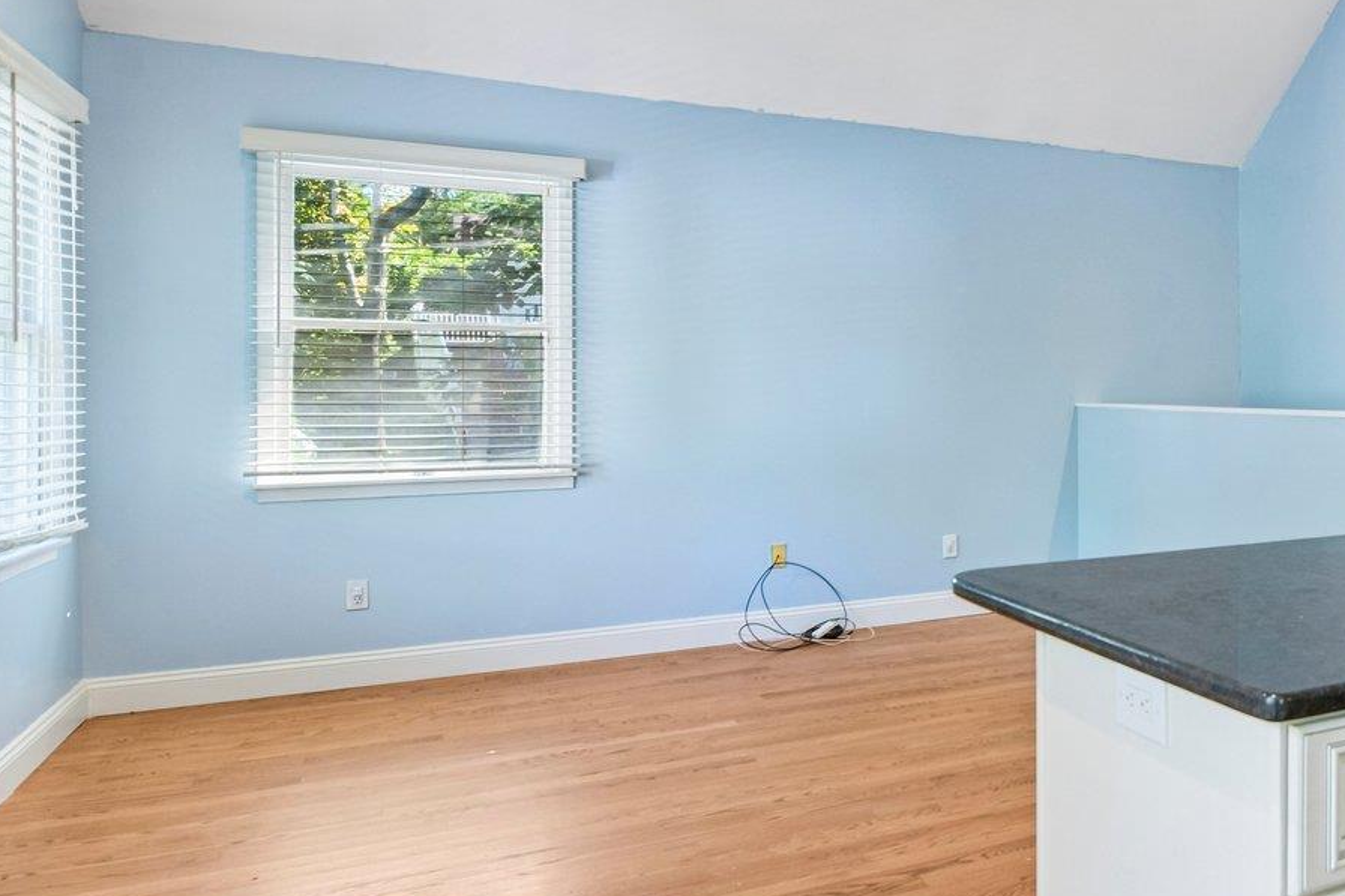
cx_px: 1363
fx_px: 1195
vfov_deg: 41.1
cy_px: 404
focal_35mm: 32
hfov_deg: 47.9
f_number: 8
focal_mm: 14
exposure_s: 1/5
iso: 400
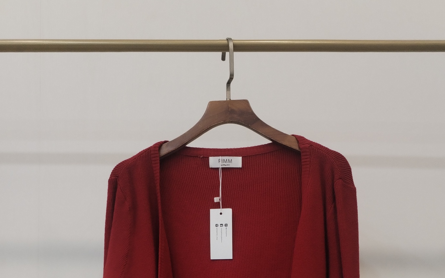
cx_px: 228
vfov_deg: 21.9
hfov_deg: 37.5
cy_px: 345
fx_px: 655
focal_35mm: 54
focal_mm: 4.75
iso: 294
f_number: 1.8
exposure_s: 1/60
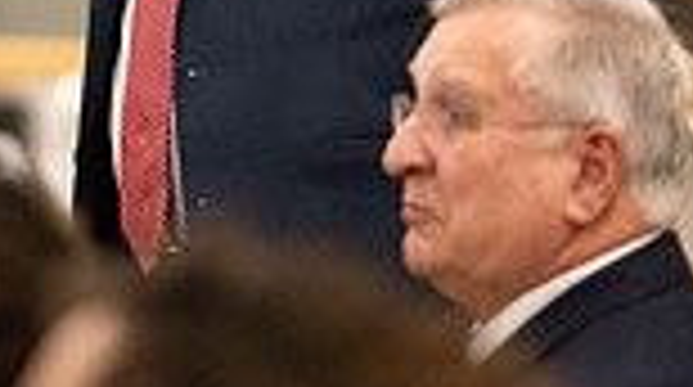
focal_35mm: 415
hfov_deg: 5.2
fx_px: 7613
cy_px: -205
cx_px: 126
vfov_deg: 2.9
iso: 4000
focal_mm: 105
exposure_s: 1/400
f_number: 1.4
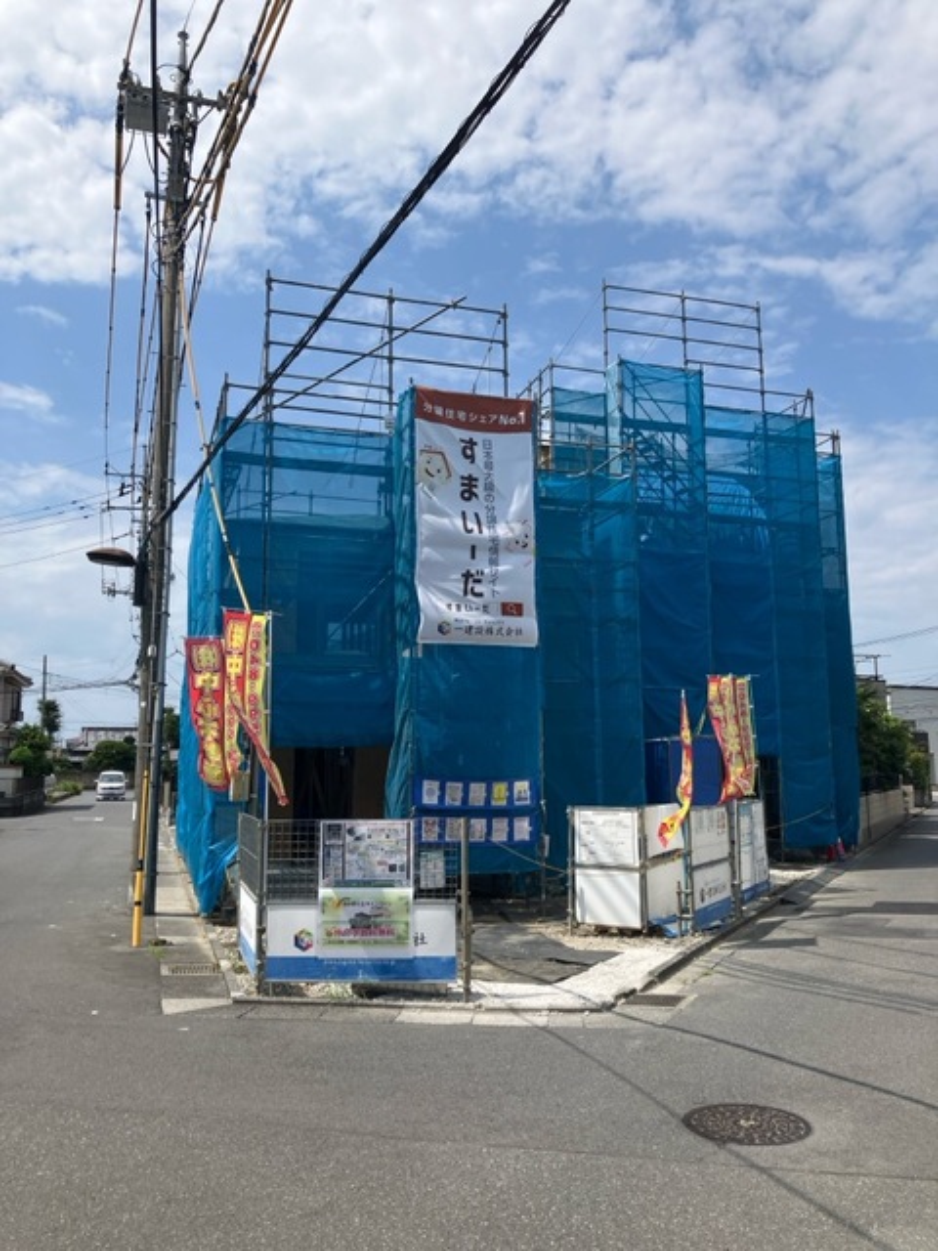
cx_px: 469
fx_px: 1012
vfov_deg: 63.4
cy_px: 626
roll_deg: -1.0
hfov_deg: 49.7
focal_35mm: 28
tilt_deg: +7.9
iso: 32
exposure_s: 1/2857
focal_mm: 3.99
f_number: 1.8
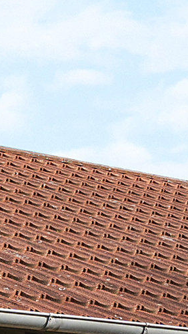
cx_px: 75
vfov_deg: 12.1
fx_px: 1541
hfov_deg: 7.0
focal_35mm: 174
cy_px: 416
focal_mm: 18.5
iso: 200
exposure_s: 1/320
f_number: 7.1
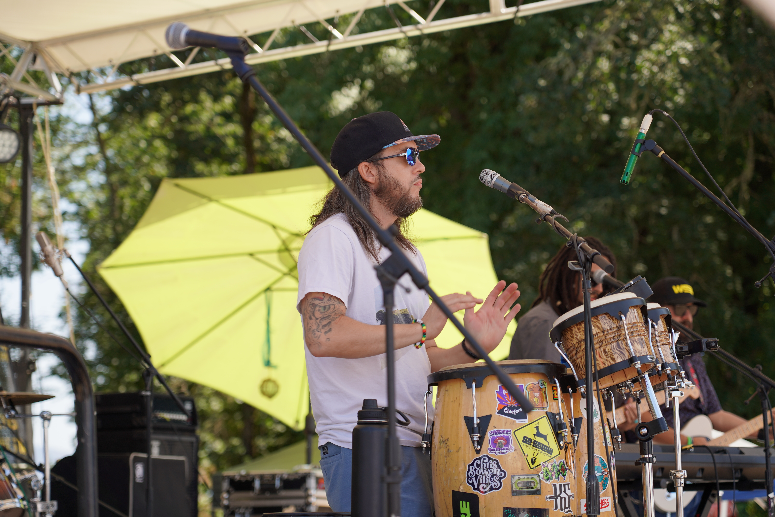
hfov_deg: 19.5
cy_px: 258
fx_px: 2260
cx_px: 388
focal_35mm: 105
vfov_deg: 13.0
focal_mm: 105
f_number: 4.5
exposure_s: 1/320
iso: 100
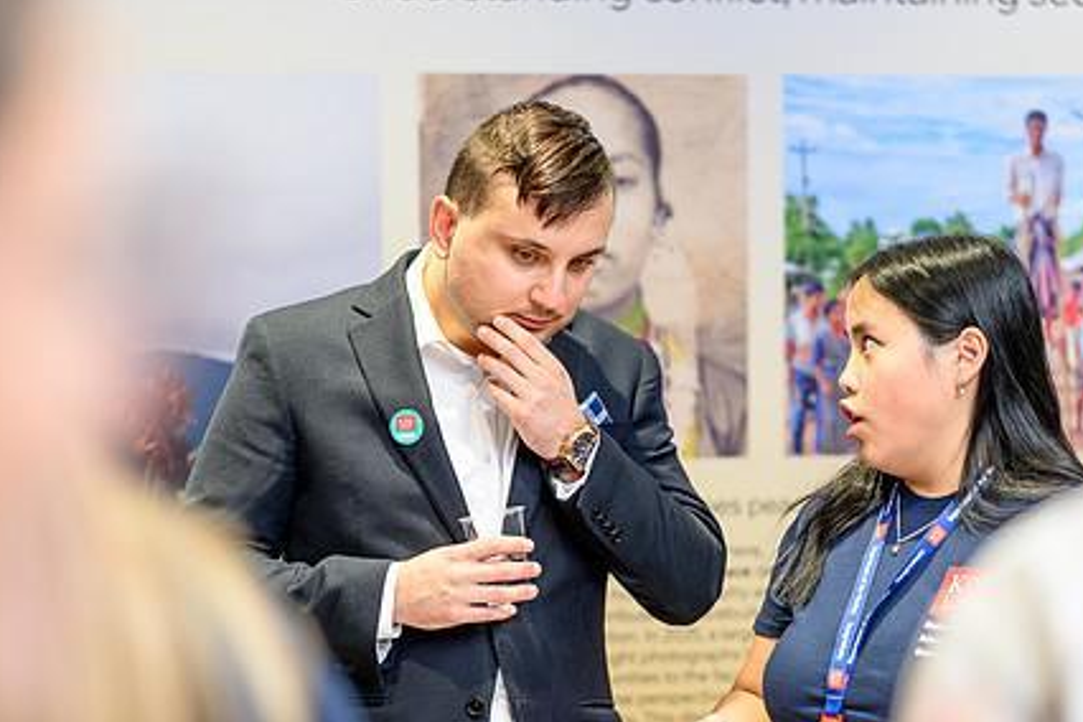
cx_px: 638
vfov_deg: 11.7
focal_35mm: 117
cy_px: 444
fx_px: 3519
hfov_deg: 17.5
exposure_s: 1/200
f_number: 1.8
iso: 640
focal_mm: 85
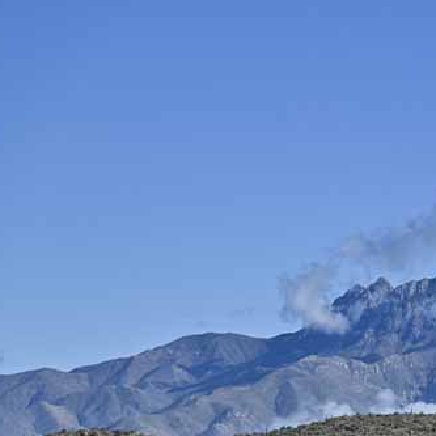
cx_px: 444
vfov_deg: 7.1
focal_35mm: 245
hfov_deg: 7.1
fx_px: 3491
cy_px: 304
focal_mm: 120
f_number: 5.6
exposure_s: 1/1600
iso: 100
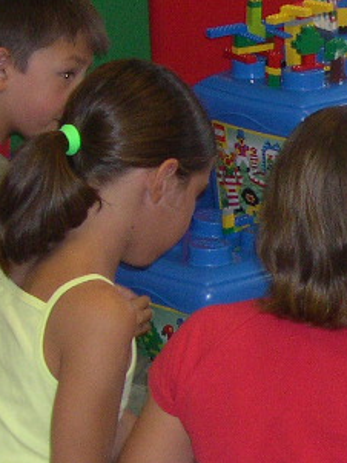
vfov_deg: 9.4
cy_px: 308
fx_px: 2818
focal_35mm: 211
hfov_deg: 6.9
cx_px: 613
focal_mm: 13.2
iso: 306
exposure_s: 1/60
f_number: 3.5
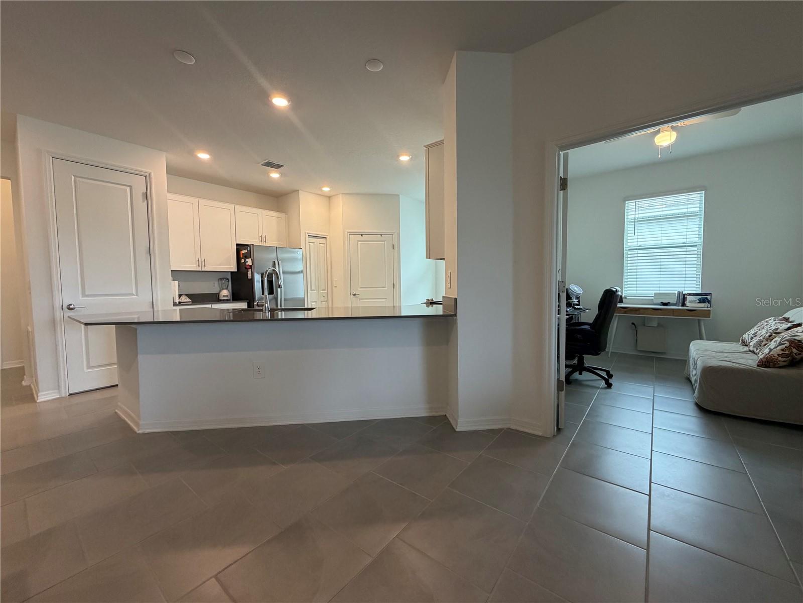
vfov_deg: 85.7
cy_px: 302
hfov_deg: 102.1
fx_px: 325
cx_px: 402
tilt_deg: -4.2
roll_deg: +1.0
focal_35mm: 14
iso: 320
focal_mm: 2.22
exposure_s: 1/120
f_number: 2.2
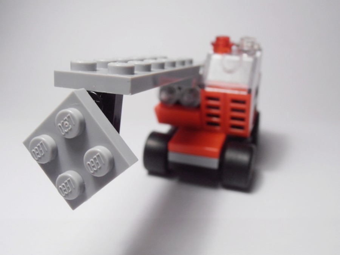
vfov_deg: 38.7
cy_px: 128
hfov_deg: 50.1
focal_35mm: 37
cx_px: 170
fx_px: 363
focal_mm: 6.61
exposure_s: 1/60
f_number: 3.9
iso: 100
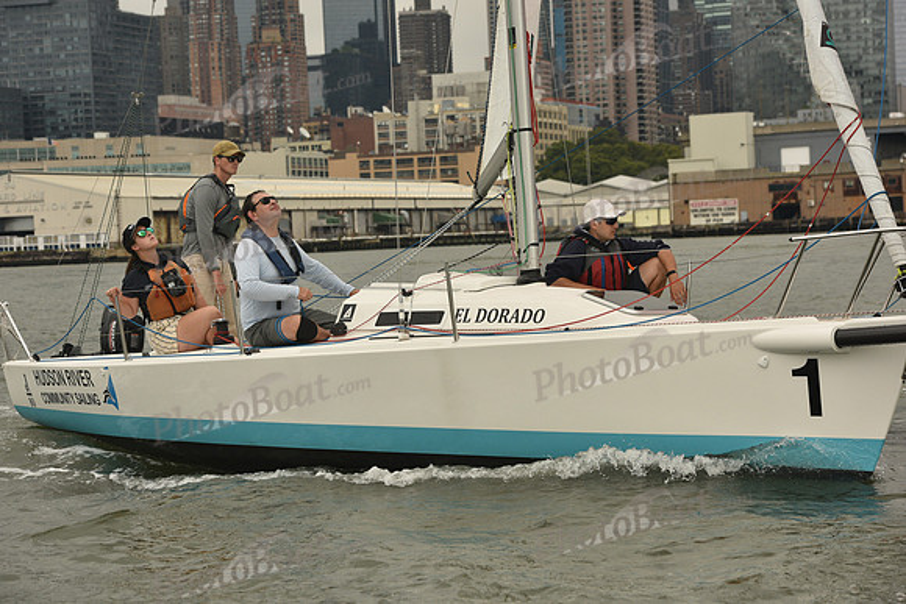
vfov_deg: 13.7
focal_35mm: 100
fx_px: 2517
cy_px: 302
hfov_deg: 20.4
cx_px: 453
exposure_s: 1/1250
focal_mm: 100
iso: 320
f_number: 7.1
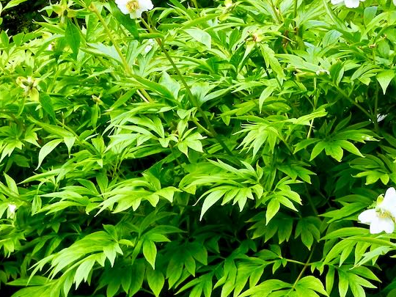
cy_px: 42
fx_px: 1476
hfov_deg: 15.2
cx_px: 290
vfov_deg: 11.4
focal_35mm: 129
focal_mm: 12.2
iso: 160
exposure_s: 1/132
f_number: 4.1
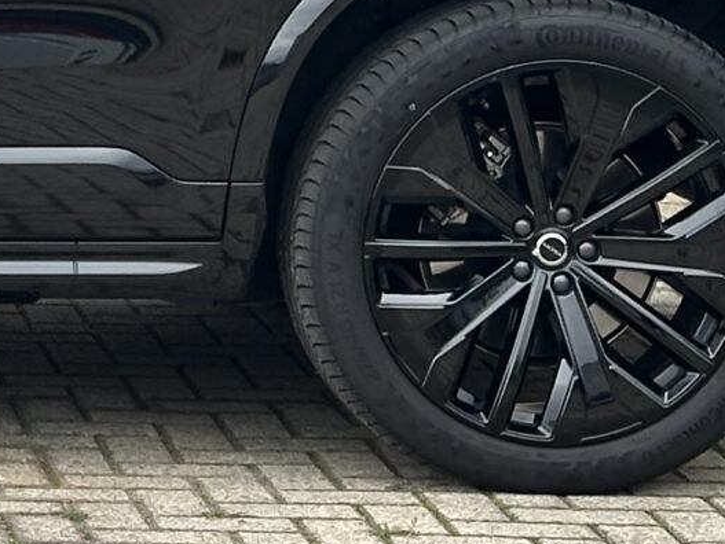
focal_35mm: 233
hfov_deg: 8.3
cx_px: -415
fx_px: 4883
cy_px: -76
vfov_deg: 6.4
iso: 64
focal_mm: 6.86
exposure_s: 1/962
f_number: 1.78
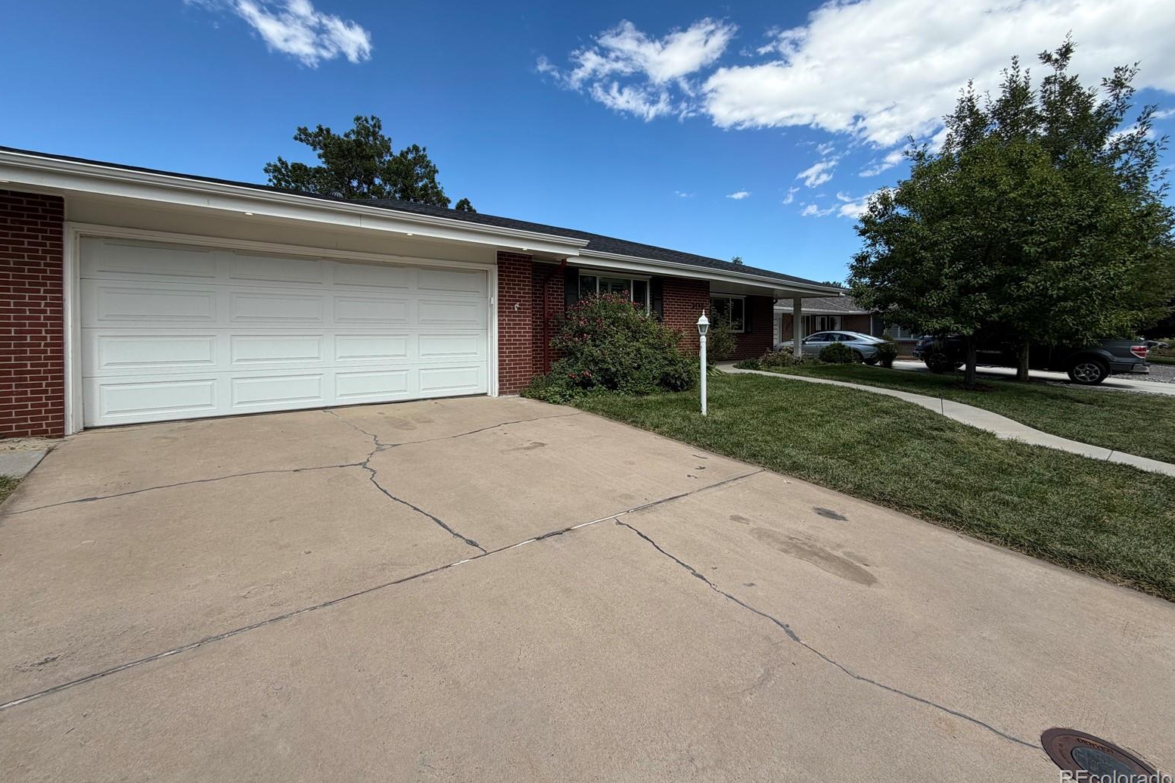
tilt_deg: -0.2
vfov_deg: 76.9
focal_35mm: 15
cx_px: 577
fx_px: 489
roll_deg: -0.3
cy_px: 340
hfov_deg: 100.4
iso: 25
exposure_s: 1/770
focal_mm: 2.22
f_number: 2.2
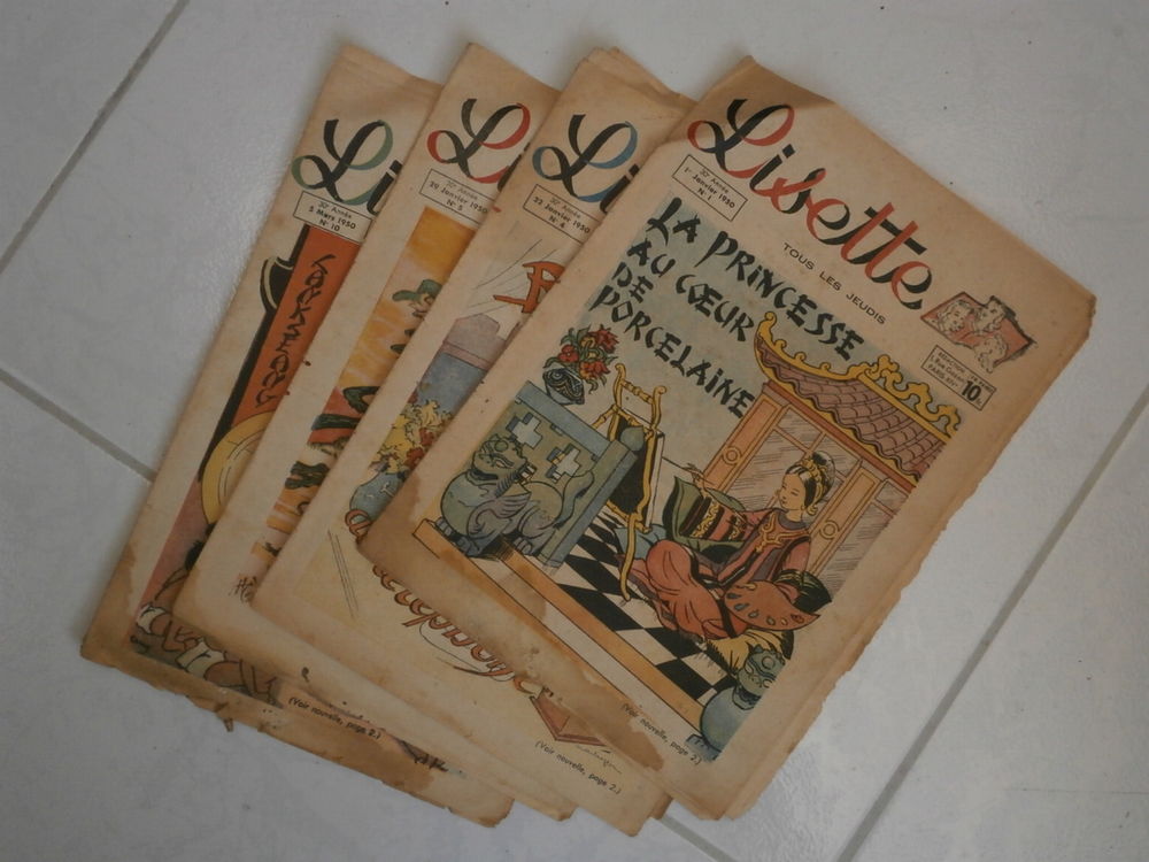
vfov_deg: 30.9
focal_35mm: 47
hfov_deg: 40.4
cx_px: 574
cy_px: 431
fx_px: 1560
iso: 320
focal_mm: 8.3
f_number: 3.4
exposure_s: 1/250
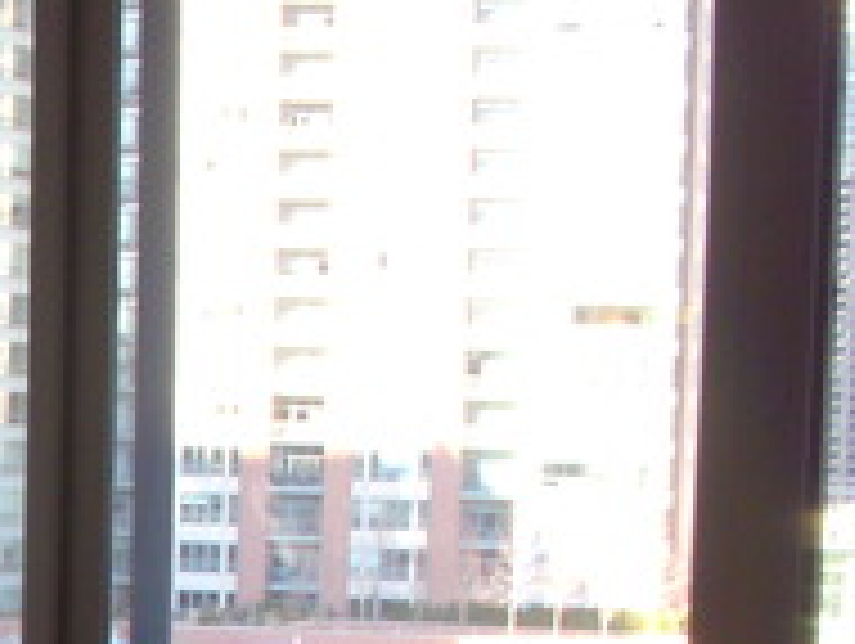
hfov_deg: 14.1
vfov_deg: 11.1
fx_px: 3166
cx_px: -549
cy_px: 1000
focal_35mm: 128
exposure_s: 1/30
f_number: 3.3
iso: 125
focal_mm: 6.3
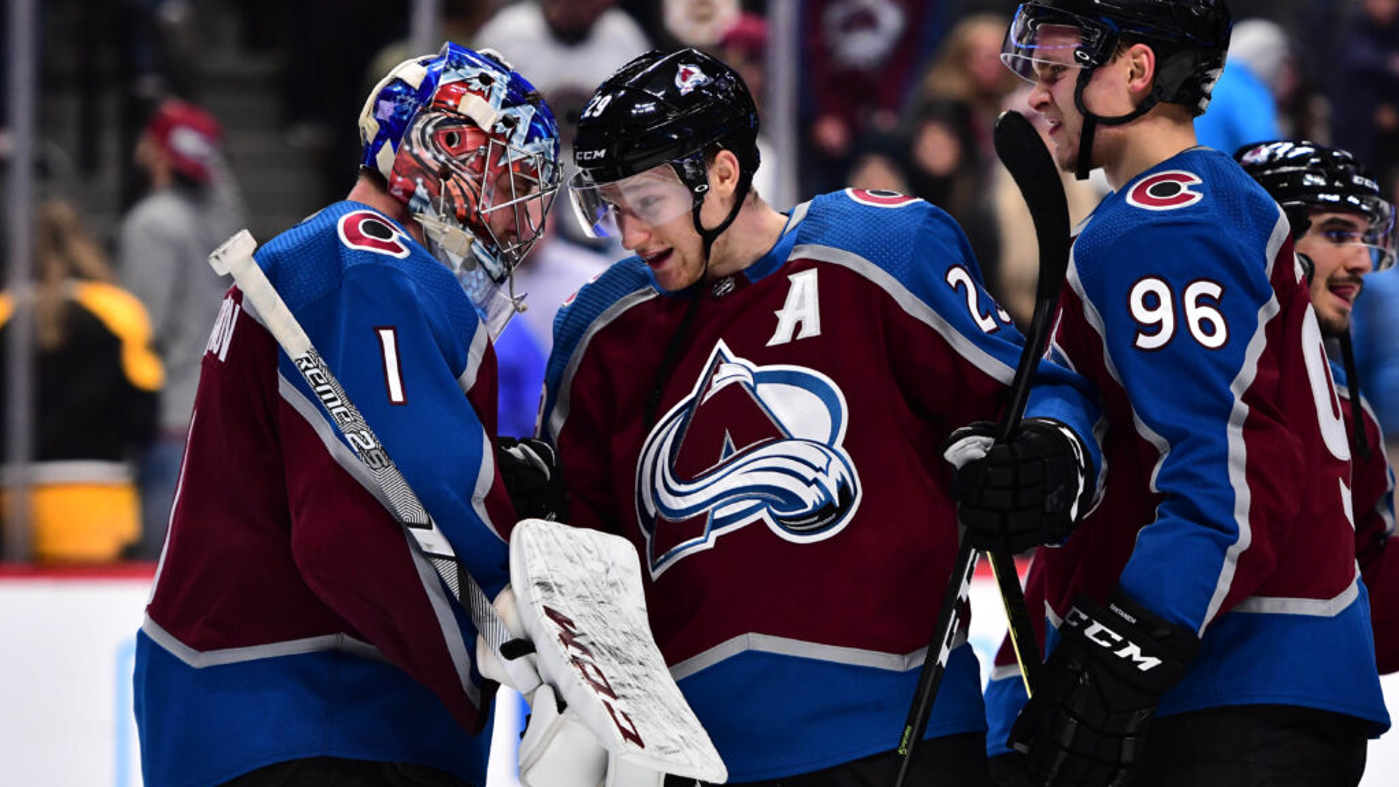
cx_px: 700
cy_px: 355
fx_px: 9349
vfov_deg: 4.8
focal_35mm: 252
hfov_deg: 8.6
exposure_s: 1/2000
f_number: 4
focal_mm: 160
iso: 2500
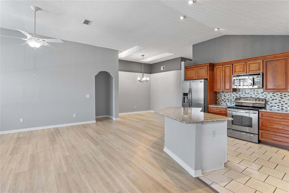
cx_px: 144
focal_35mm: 17
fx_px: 137
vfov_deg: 70.5
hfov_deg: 93.3
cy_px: 96
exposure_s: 1/13
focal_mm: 17
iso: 1000
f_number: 6.3
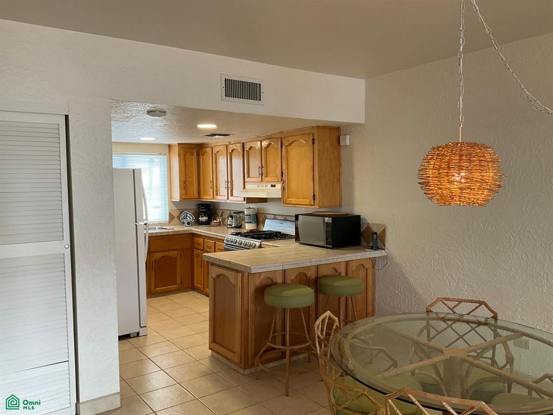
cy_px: 208
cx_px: 276
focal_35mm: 29
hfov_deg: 61.7
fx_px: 463
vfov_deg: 48.2
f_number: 1.8
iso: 64
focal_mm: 3
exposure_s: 1/69
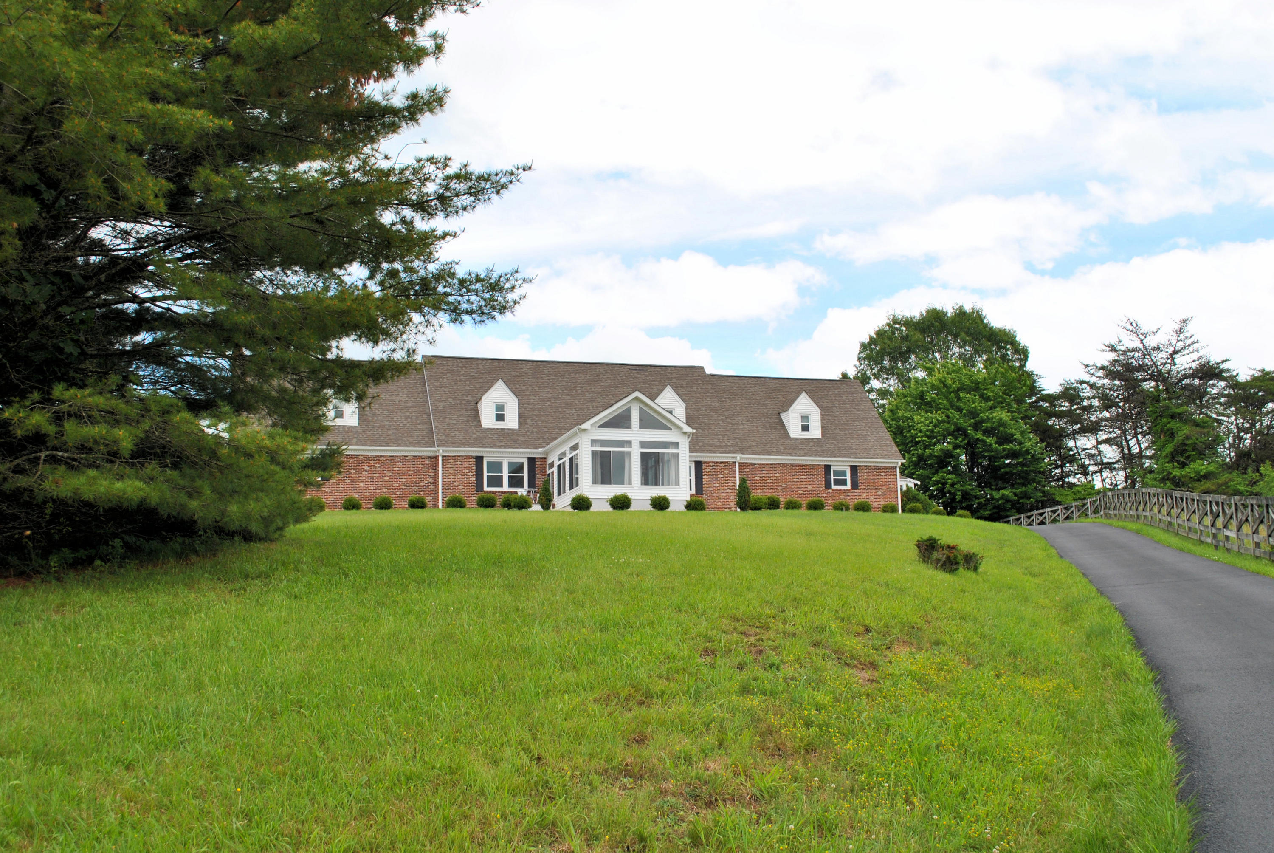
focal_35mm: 36
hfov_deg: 53.1
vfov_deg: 37.0
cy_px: 426
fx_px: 1275
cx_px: 637
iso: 100
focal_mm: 24
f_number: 7.1
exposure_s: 1/250
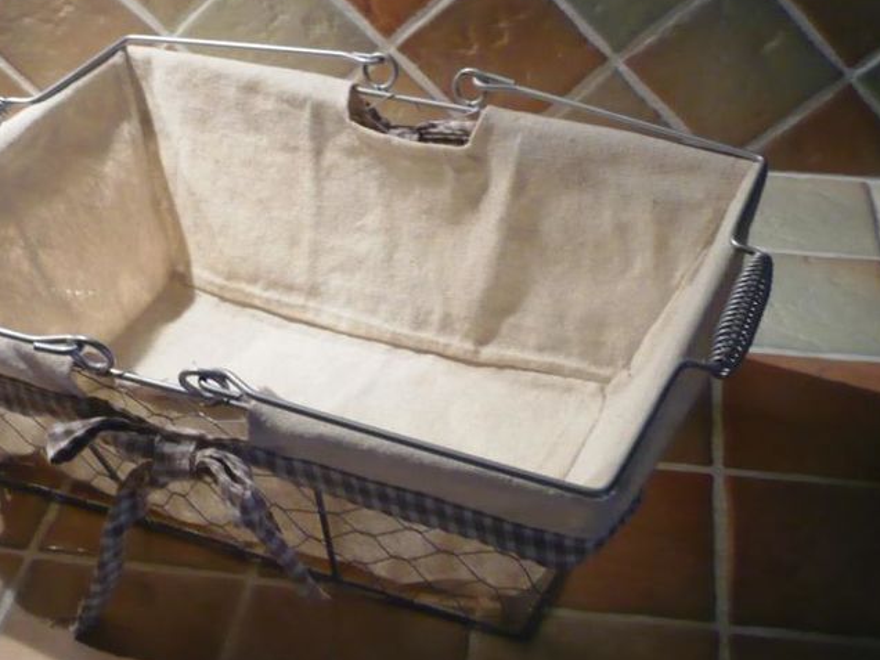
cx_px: 415
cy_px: 299
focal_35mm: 55
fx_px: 1398
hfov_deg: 34.9
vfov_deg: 26.5
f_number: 2.8
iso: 200
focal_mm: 5.8
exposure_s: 1/10
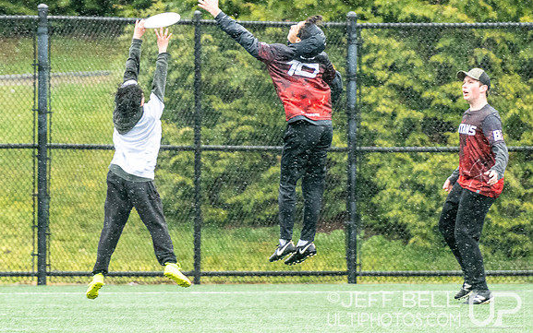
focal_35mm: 600
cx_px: 289
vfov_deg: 2.2
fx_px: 8718
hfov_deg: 3.5
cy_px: 115
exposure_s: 1/1000
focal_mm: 200
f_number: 3.2
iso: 2000
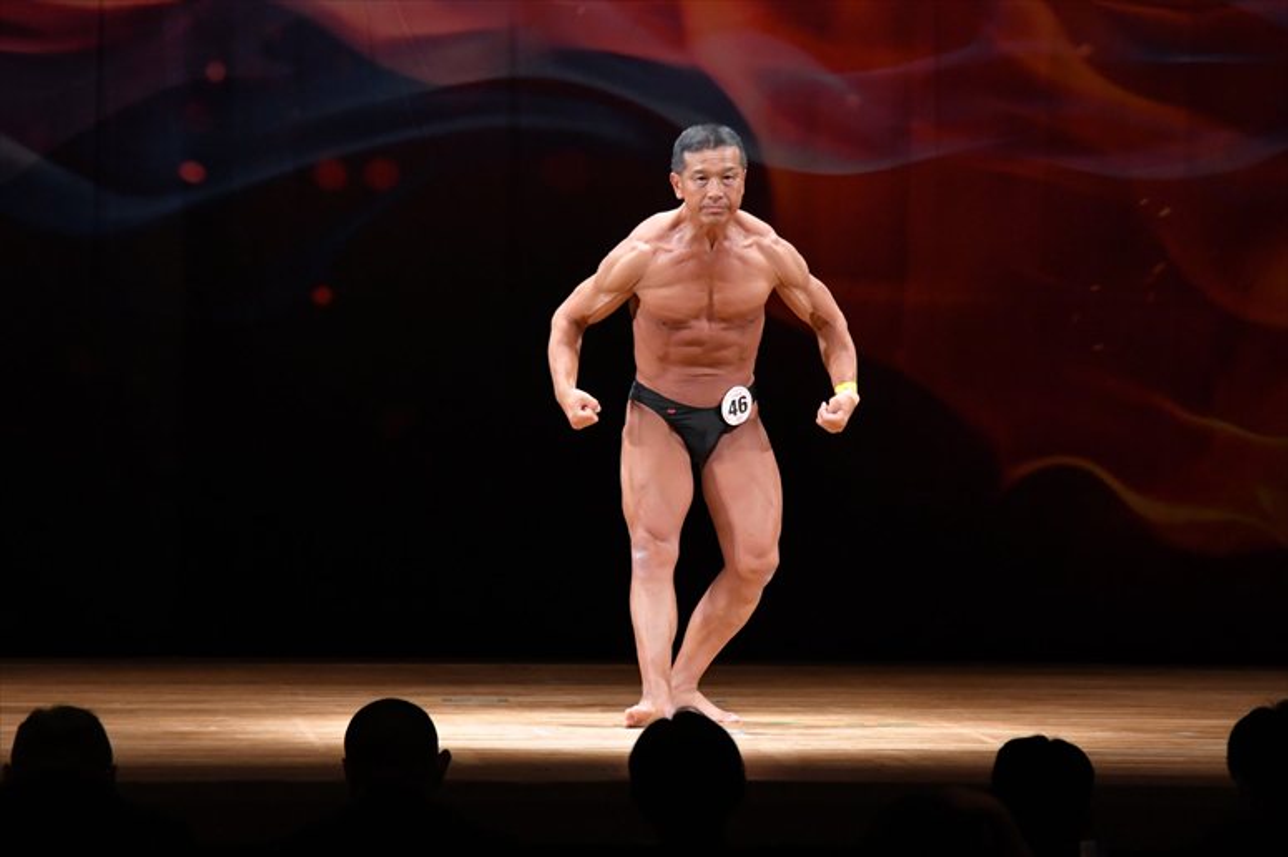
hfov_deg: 9.2
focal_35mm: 225
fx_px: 8046
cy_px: 428
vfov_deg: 6.1
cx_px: 644
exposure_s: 1/400
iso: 4000
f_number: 5.6
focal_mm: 150
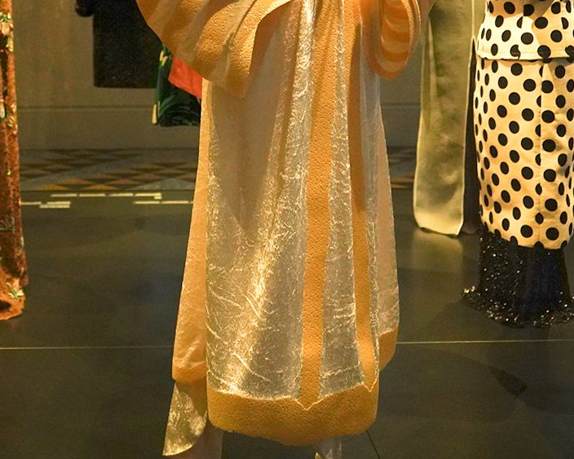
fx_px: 1087
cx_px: 201
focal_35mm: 64
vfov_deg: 22.6
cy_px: -32
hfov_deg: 29.4
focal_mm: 24
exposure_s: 1/80
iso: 3200
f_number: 2.8
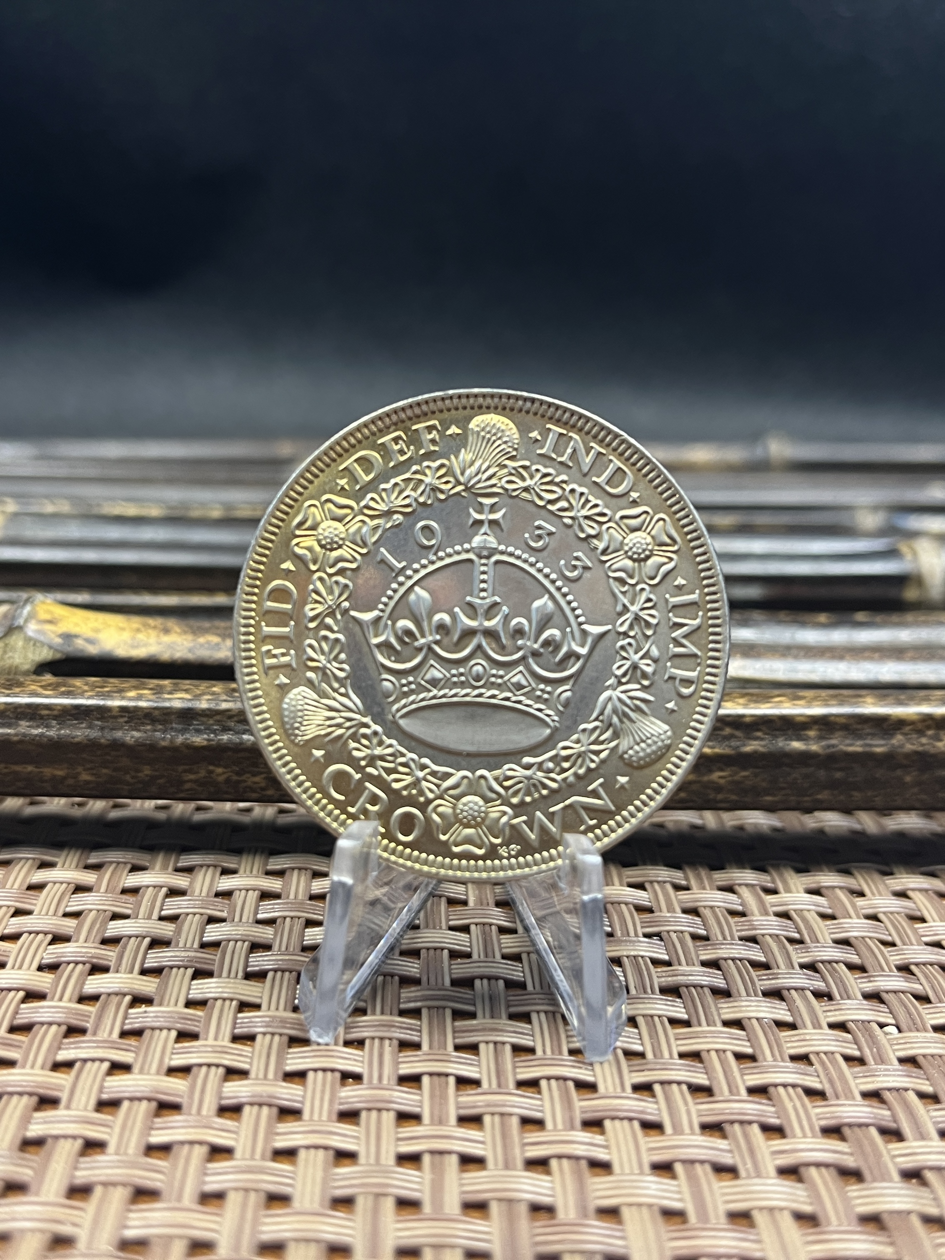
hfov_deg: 53.1
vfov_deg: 67.3
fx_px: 946
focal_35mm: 26
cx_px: 472
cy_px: 630
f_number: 1.6
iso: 125
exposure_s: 1/77
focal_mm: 5.1
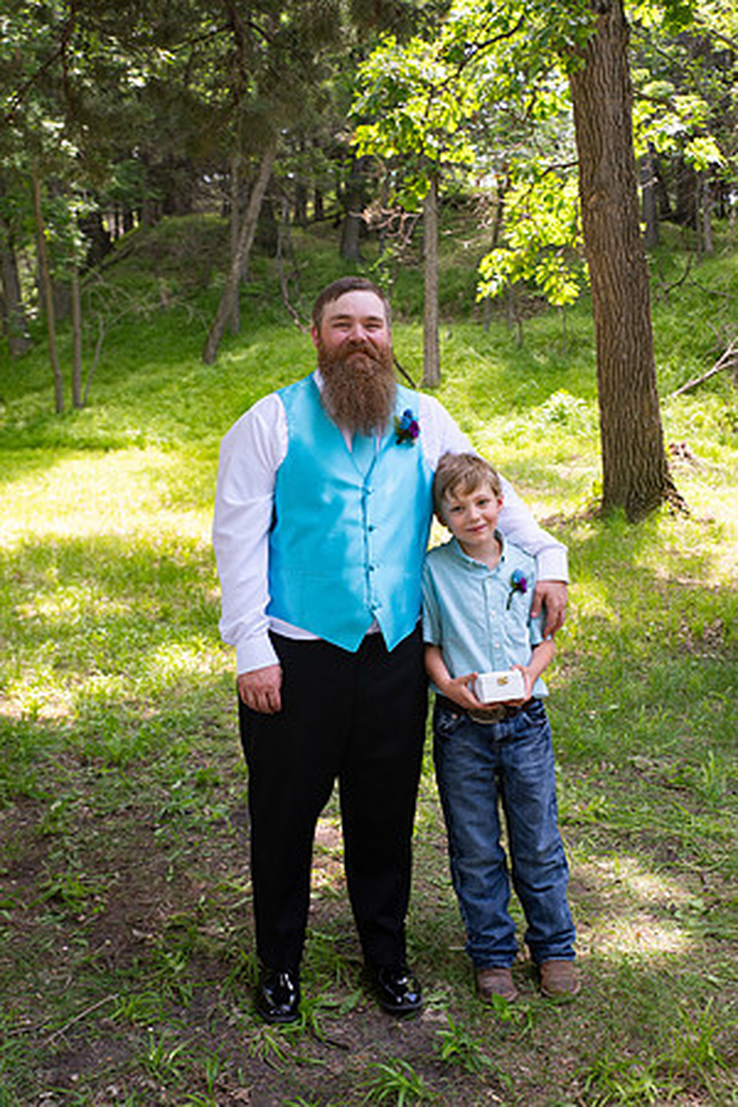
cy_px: 554
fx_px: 1230
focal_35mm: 40
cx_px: 369
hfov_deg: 33.4
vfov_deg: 48.5
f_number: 5
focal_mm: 40
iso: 250
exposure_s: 1/125
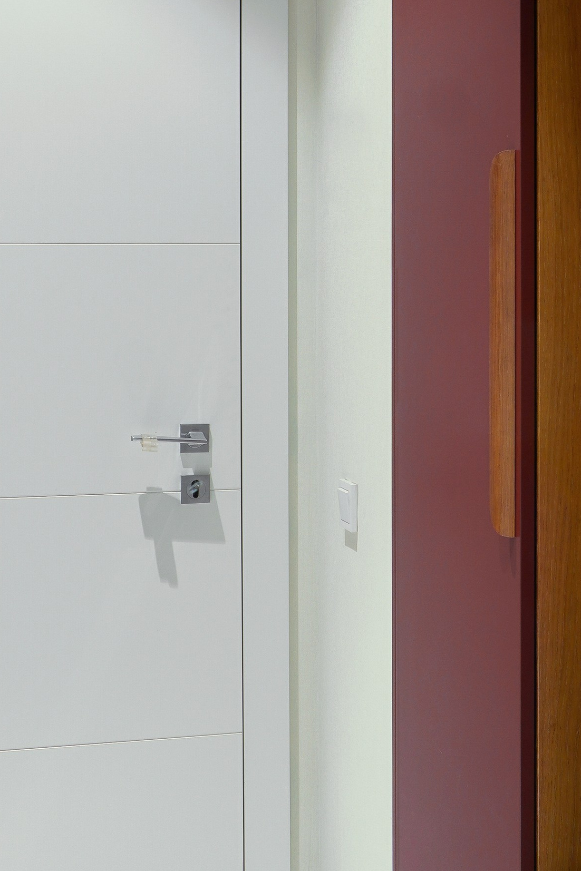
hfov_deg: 18.5
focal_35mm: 73
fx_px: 1771
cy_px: 282
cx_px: 440
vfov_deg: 27.5
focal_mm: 21
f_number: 7.1
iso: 160
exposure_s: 2
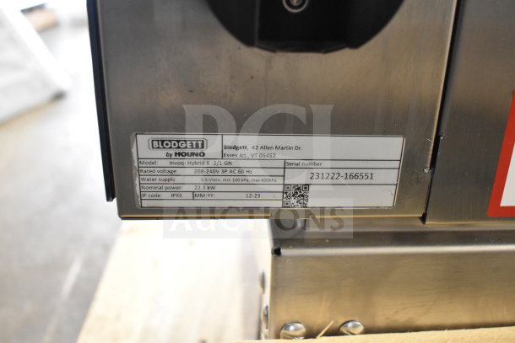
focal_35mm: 34
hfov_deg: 55.1
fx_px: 494
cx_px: 258
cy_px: 172
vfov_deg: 38.4
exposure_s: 1/40
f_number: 3.8
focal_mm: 23
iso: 4000
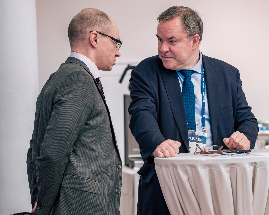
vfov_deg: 9.6
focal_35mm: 160
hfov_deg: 12.0
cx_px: 200
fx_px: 1276
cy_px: 109
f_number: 2
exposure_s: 1/125
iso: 1000
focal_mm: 75
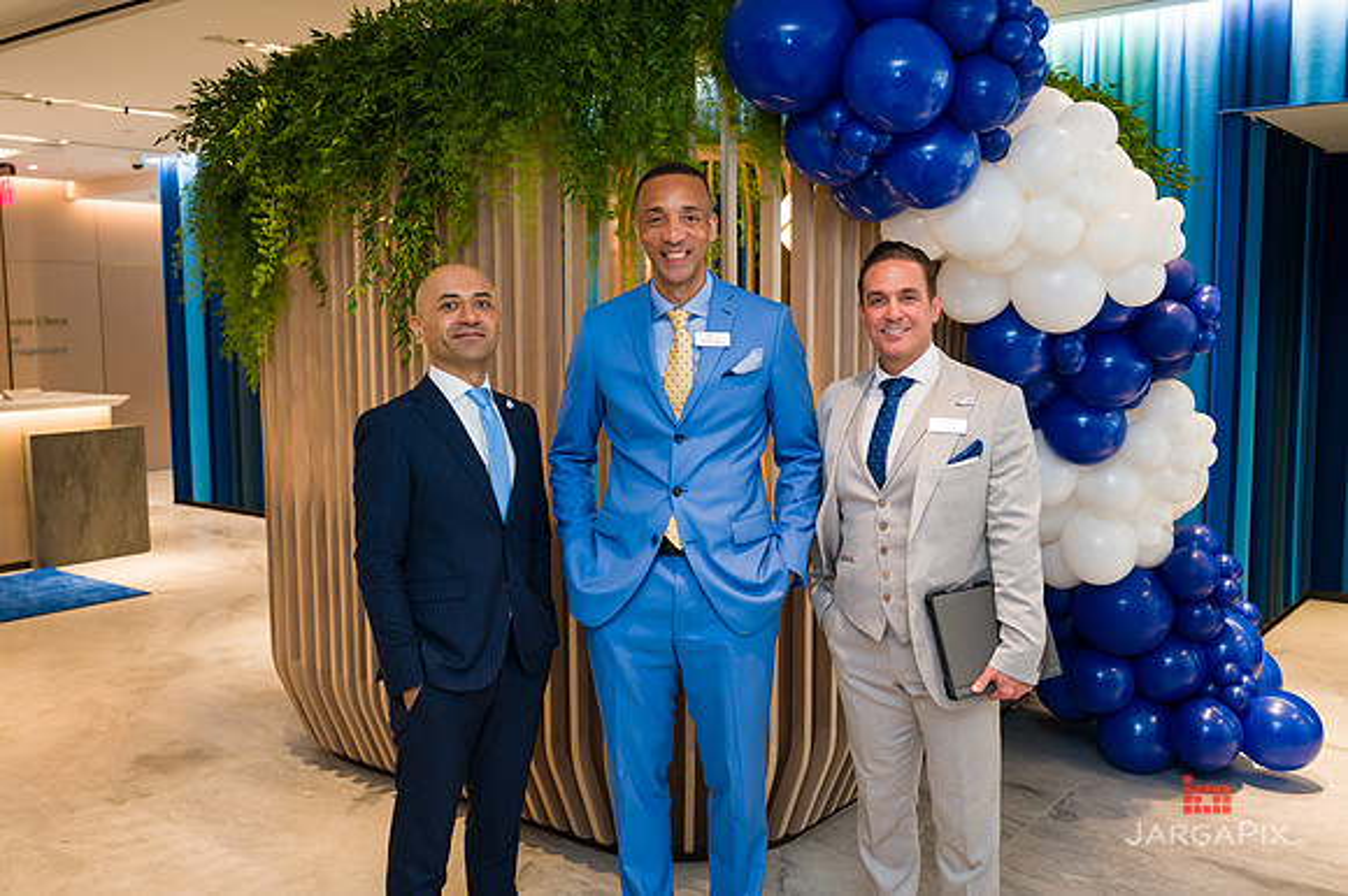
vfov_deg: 39.5
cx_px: 674
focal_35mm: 33
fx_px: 1248
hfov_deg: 56.7
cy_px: 430
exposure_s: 1/200
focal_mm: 32
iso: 640
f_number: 3.2
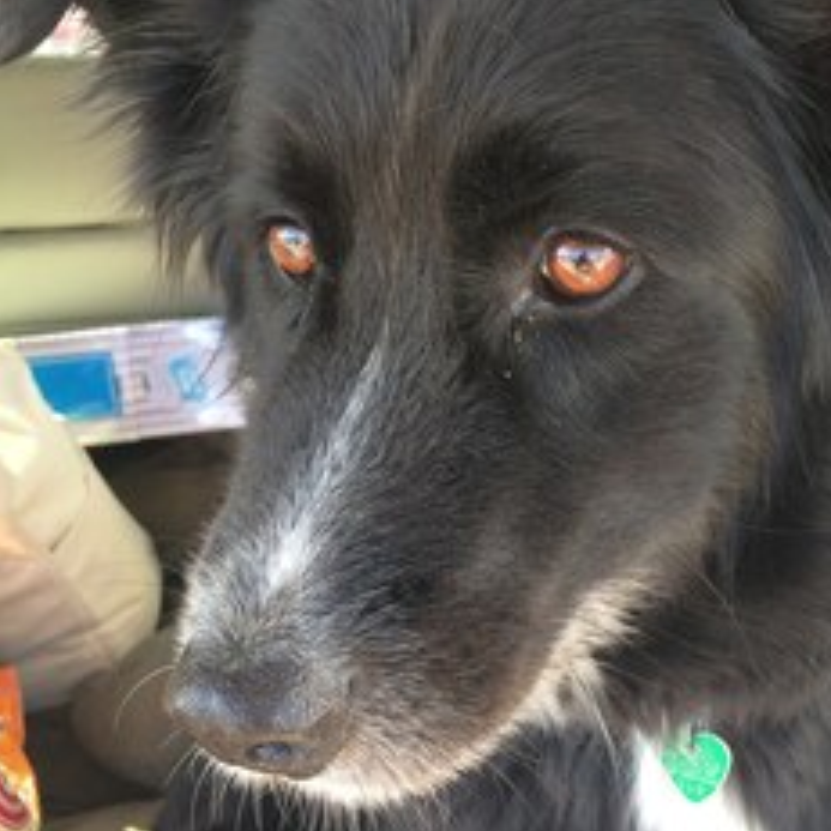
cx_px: 536
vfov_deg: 36.8
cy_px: 371
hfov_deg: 36.5
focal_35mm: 46
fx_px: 1249
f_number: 2.2
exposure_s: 1/60
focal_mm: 4.12
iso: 32
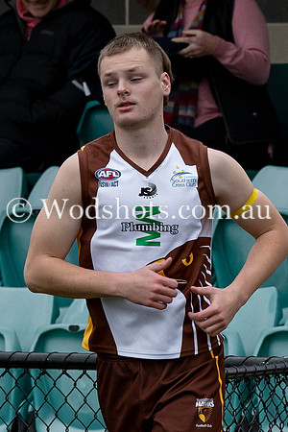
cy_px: 190
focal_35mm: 901
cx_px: 164
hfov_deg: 1.5
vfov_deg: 2.3
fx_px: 10808
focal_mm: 135
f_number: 5
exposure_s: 1/800
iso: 560
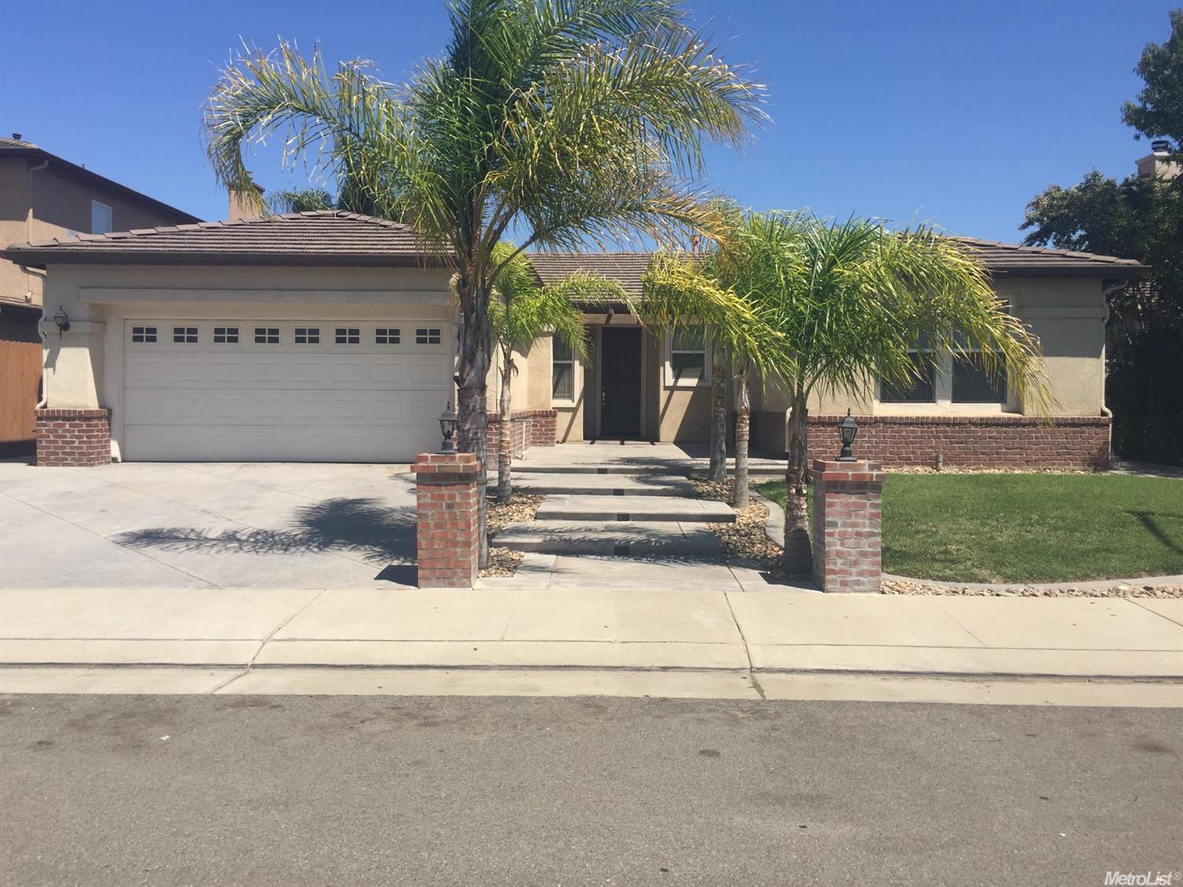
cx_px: 592
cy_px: 444
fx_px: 991
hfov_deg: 61.7
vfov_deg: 48.2
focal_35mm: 29
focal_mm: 4.15
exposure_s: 1/2198
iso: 32
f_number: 2.2
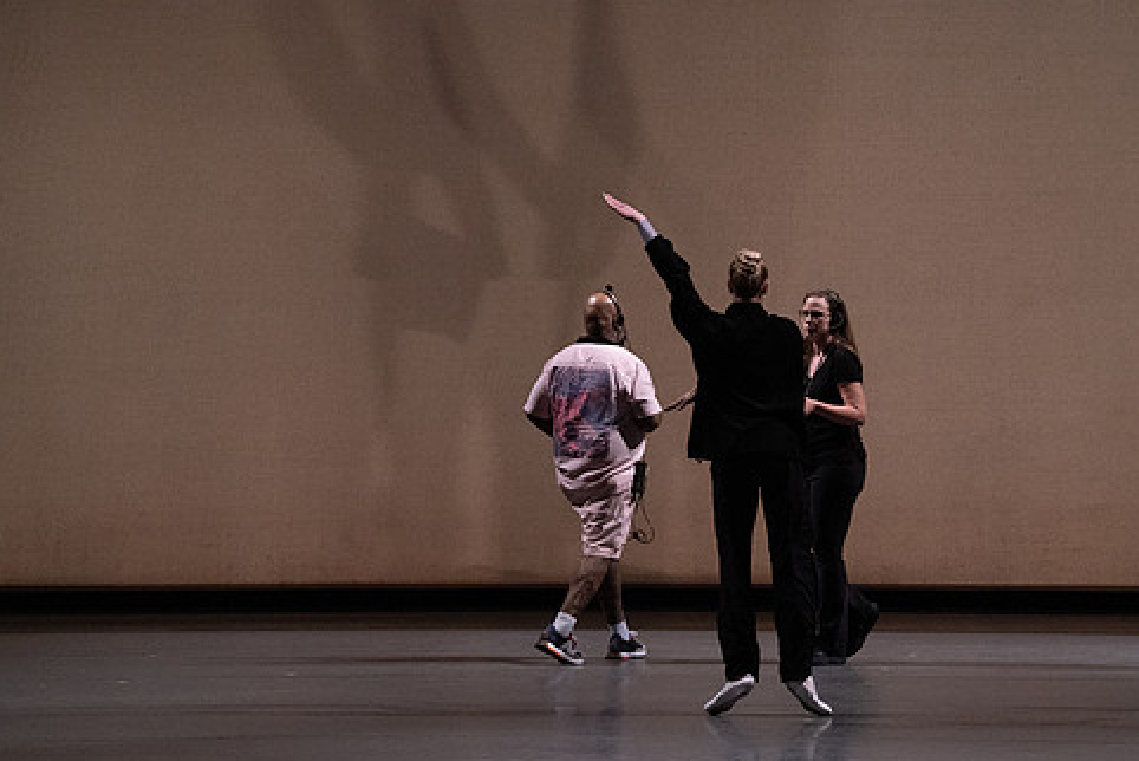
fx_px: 6933
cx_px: 638
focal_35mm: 219
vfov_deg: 6.3
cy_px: 342
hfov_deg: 9.4
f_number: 6.3
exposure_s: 1/500
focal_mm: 182
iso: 12800
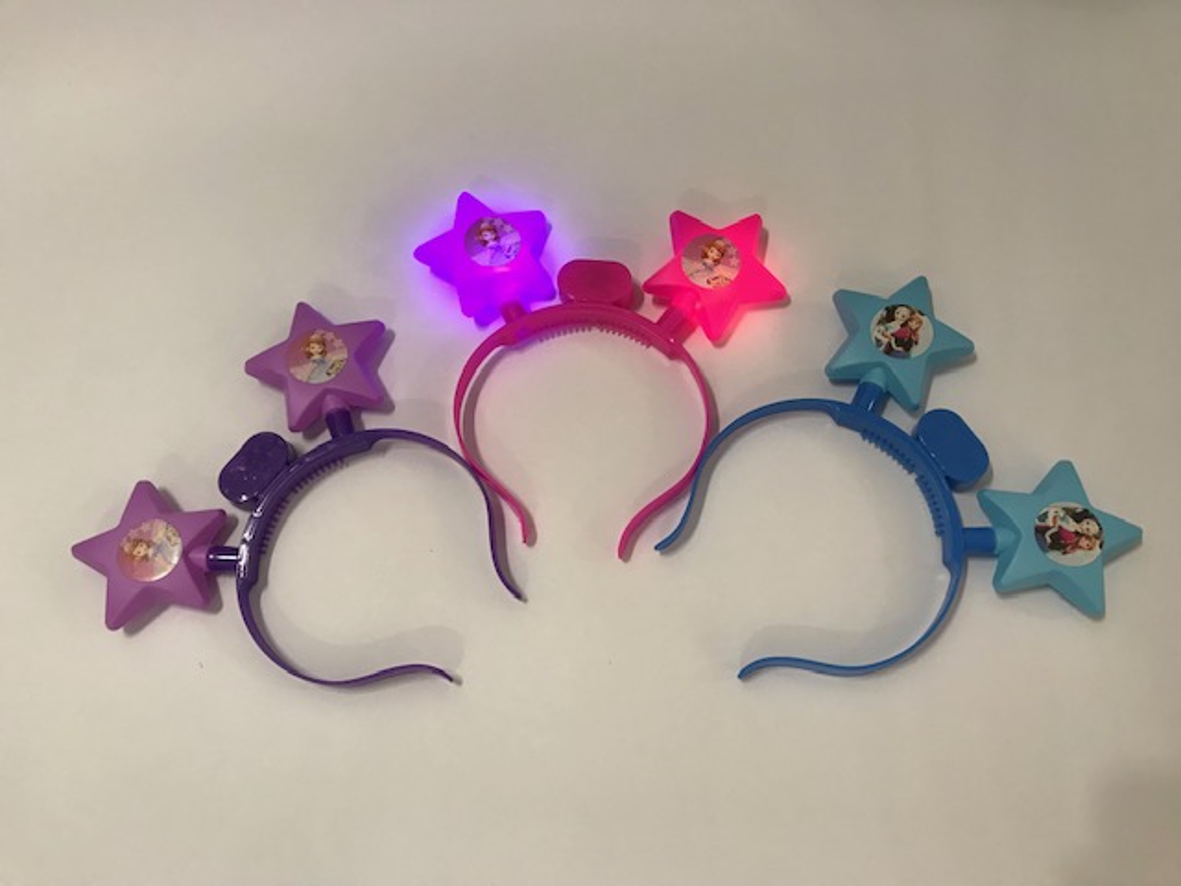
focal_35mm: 28
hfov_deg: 63.4
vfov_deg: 49.7
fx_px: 955
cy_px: 443
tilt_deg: -69.5
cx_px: 590
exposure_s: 1/17
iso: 40
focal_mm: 3.99
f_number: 1.8
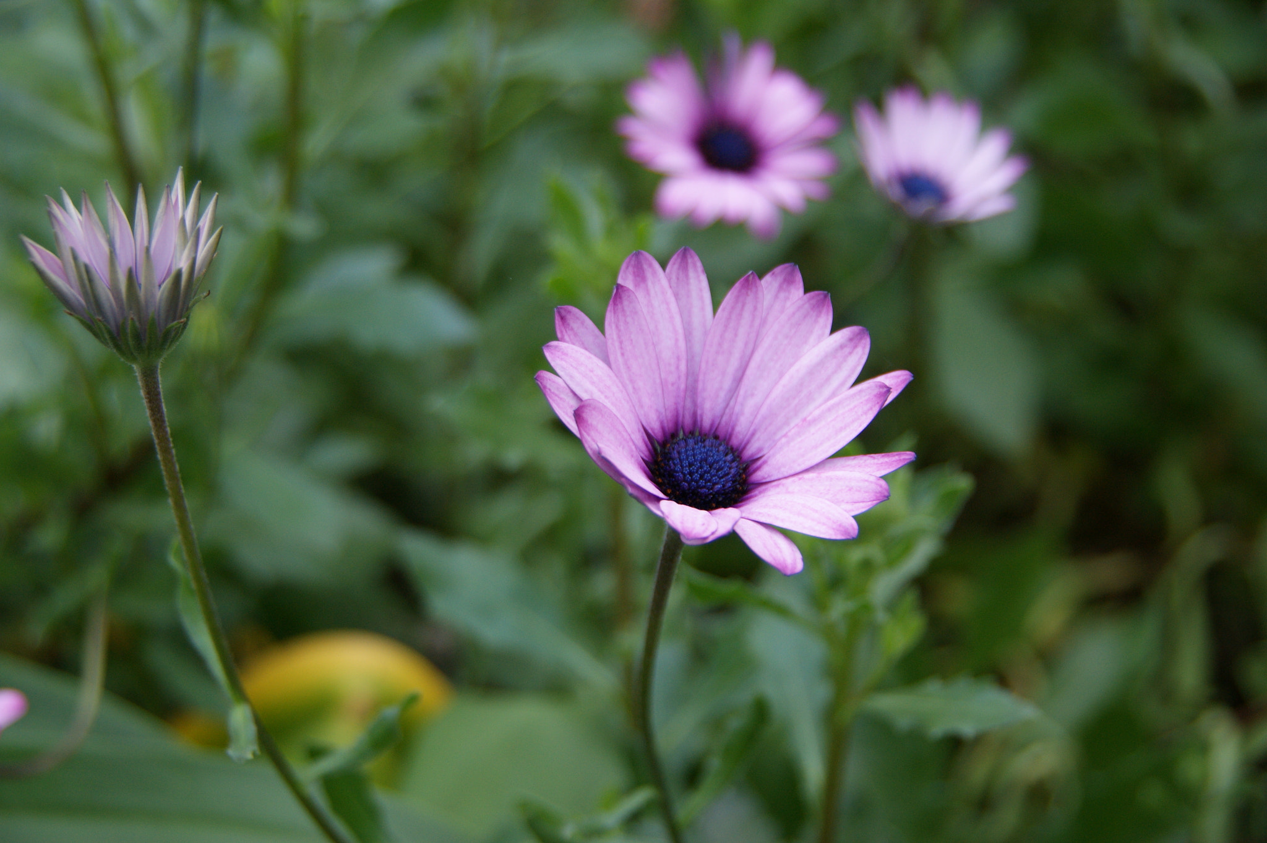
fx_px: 2902
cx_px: 634
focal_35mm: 82
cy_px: 422
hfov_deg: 24.6
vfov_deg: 16.5
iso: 250
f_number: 5
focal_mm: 55
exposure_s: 1/100
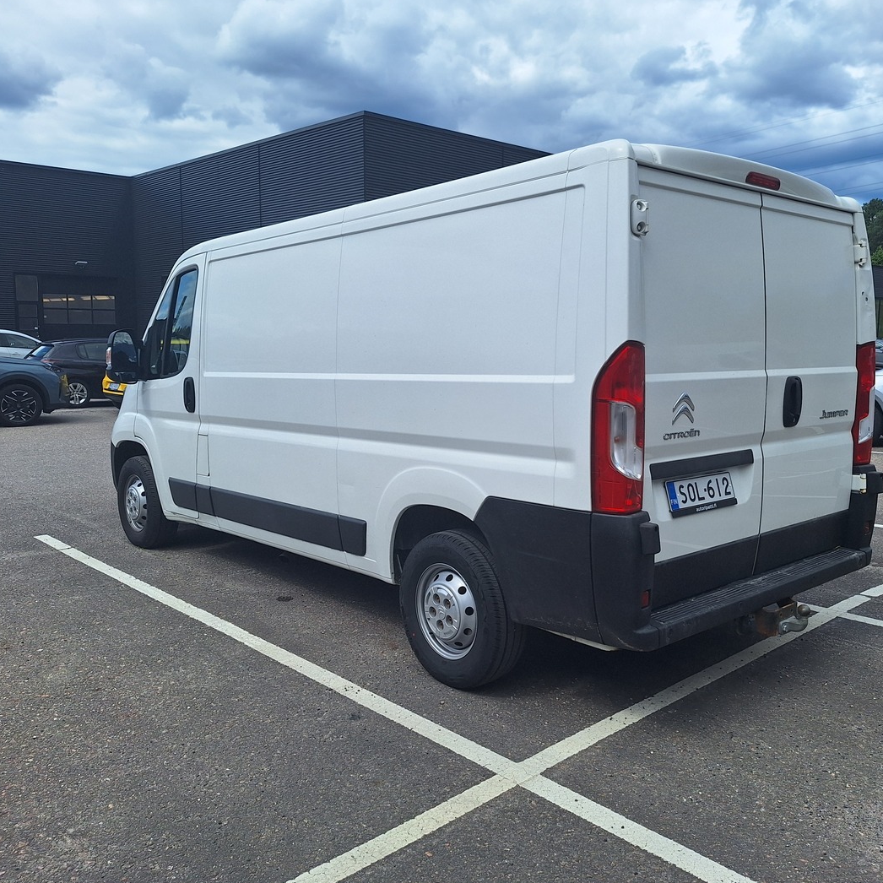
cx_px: 484
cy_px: 432
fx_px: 808
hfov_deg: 57.2
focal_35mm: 28
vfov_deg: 57.3
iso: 40
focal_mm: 5.54
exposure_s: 1/3040
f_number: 1.8
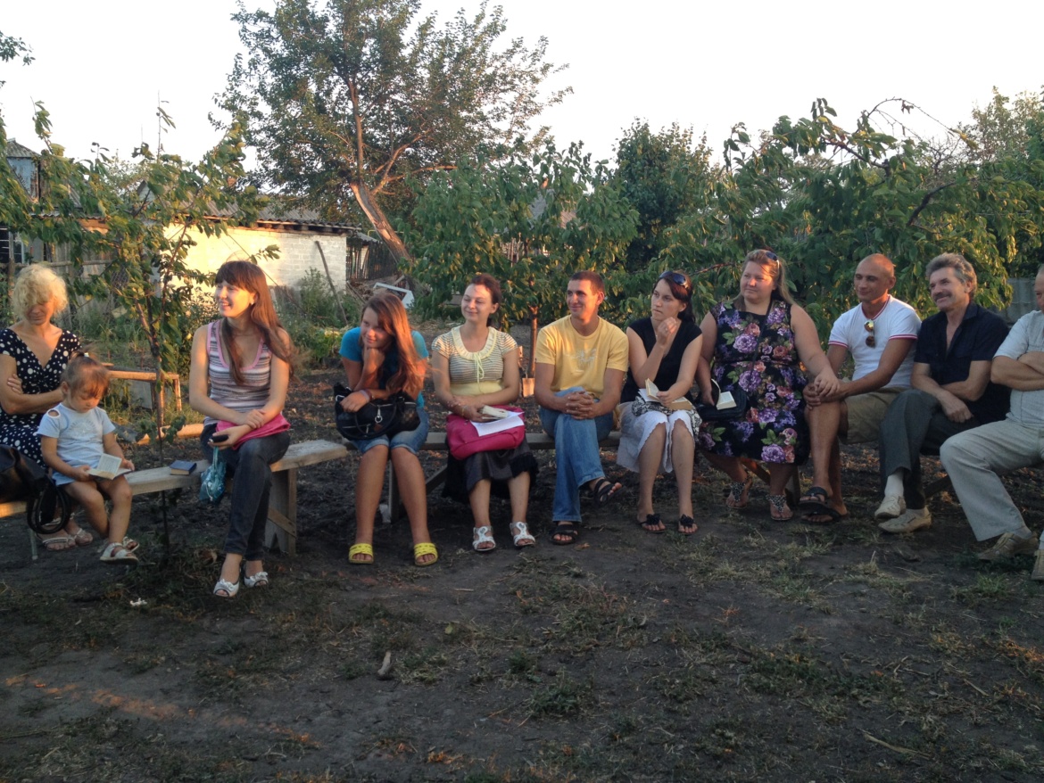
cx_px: 522
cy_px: 392
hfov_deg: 52.6
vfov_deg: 40.7
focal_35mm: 35
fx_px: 1056
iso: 100
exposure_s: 1/120
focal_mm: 4.28
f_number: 2.4
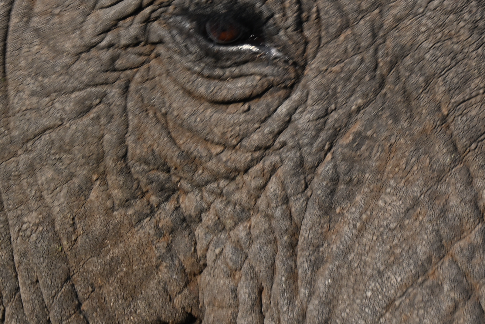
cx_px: 319
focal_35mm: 567
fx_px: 7642
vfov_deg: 2.4
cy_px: 33
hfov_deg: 3.6
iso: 100
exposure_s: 1/80
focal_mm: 155
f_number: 7.6
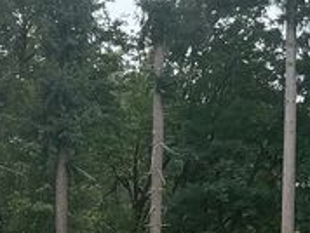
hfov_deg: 18.6
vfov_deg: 13.4
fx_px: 933
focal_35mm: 104
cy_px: 356
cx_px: 33
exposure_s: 1/120
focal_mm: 3
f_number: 1.8
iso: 32
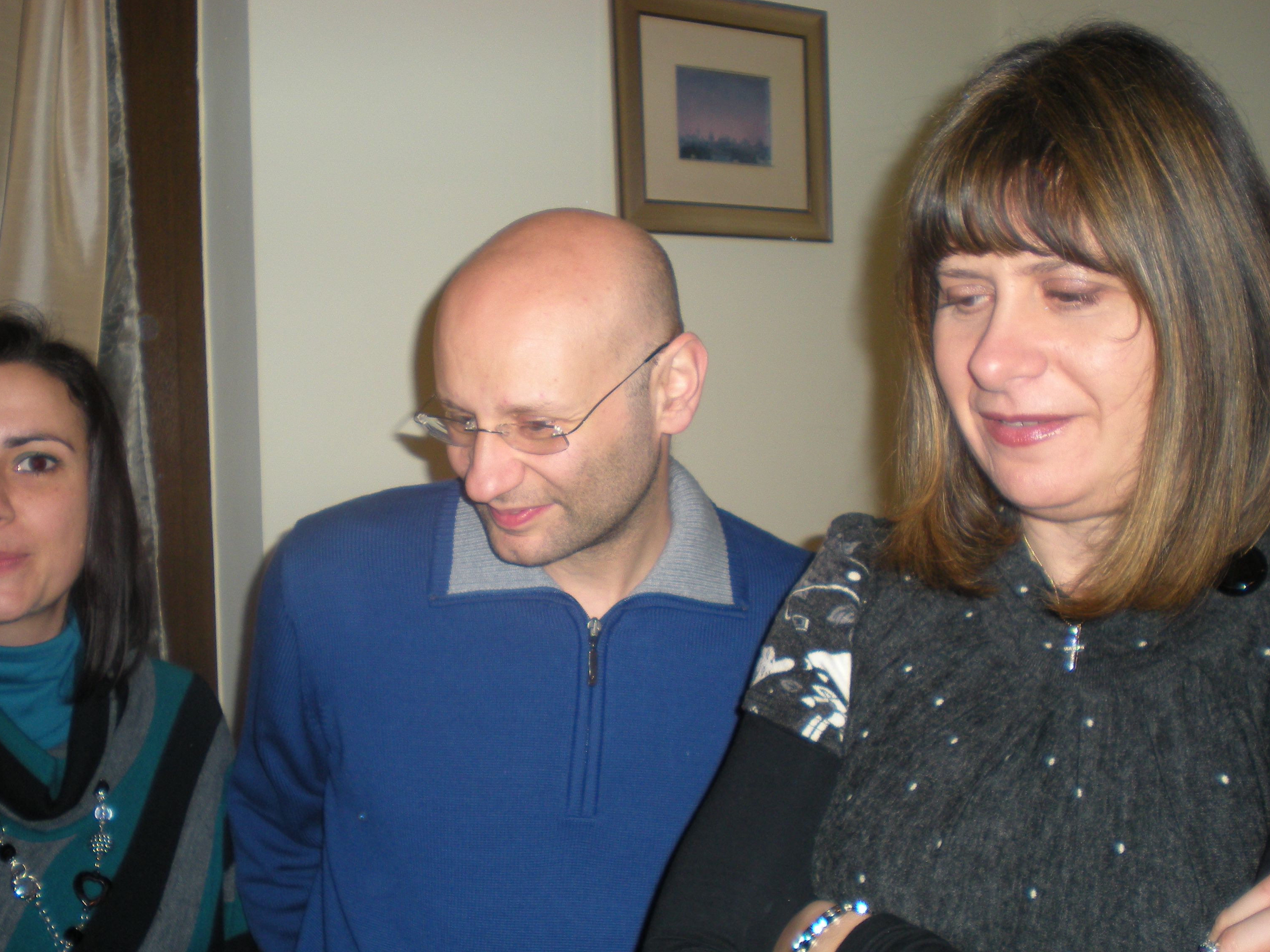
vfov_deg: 35.1
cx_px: 589
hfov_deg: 45.7
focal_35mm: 41
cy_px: 493
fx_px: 1504
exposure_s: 1/60
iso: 102
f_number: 3.1
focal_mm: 6.3
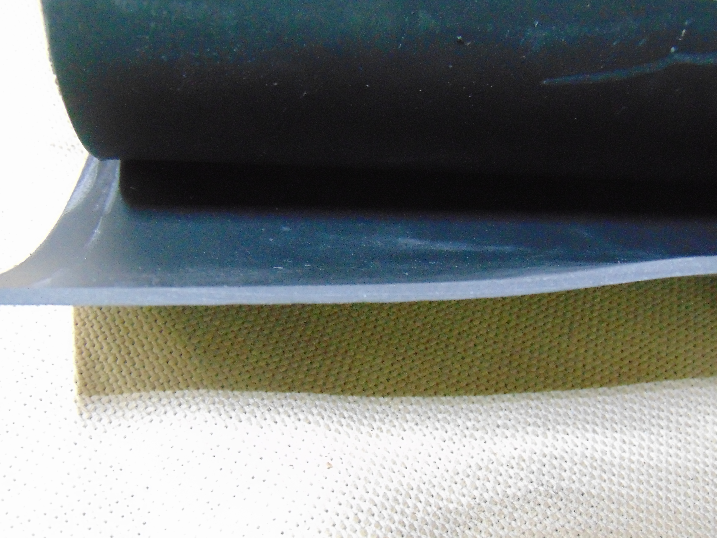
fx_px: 725
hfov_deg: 52.6
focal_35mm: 35
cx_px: 358
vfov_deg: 40.7
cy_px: 269
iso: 800
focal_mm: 6.3
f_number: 3.2
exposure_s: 1/60
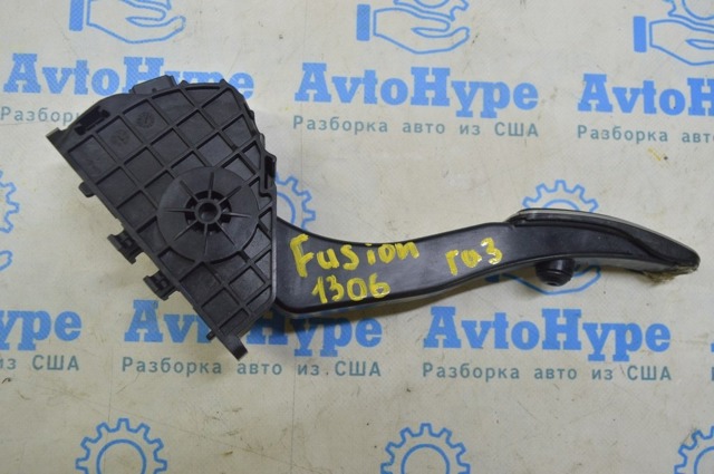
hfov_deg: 57.3
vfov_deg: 39.9
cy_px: 237
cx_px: 357
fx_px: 654
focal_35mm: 33
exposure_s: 1/25
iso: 400
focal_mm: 22
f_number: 5.6
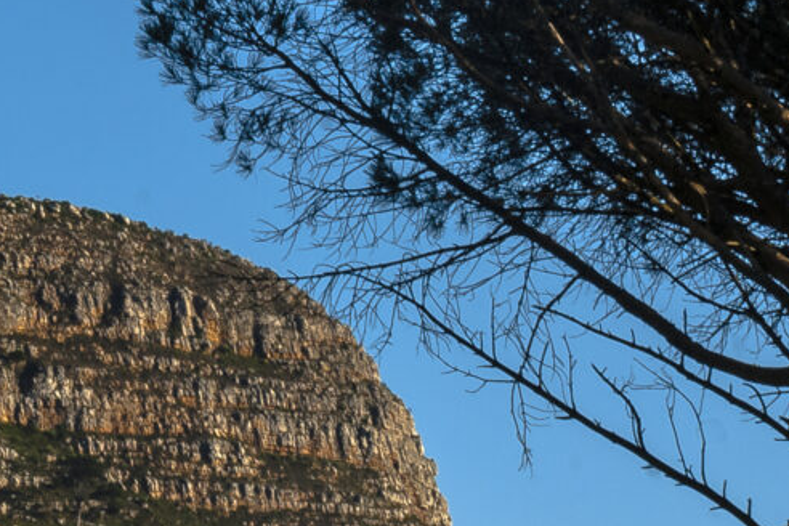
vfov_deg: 3.9
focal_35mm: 354
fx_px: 7758
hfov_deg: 5.8
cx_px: 5
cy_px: 604
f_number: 13
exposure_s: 1/45
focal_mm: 68
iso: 100
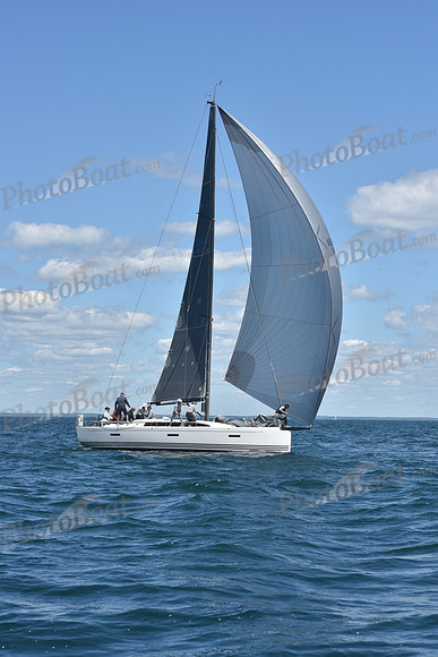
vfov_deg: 23.9
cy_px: 328
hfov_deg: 16.1
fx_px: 1550
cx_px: 219
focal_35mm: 85
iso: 250
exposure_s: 1/800
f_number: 10
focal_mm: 85
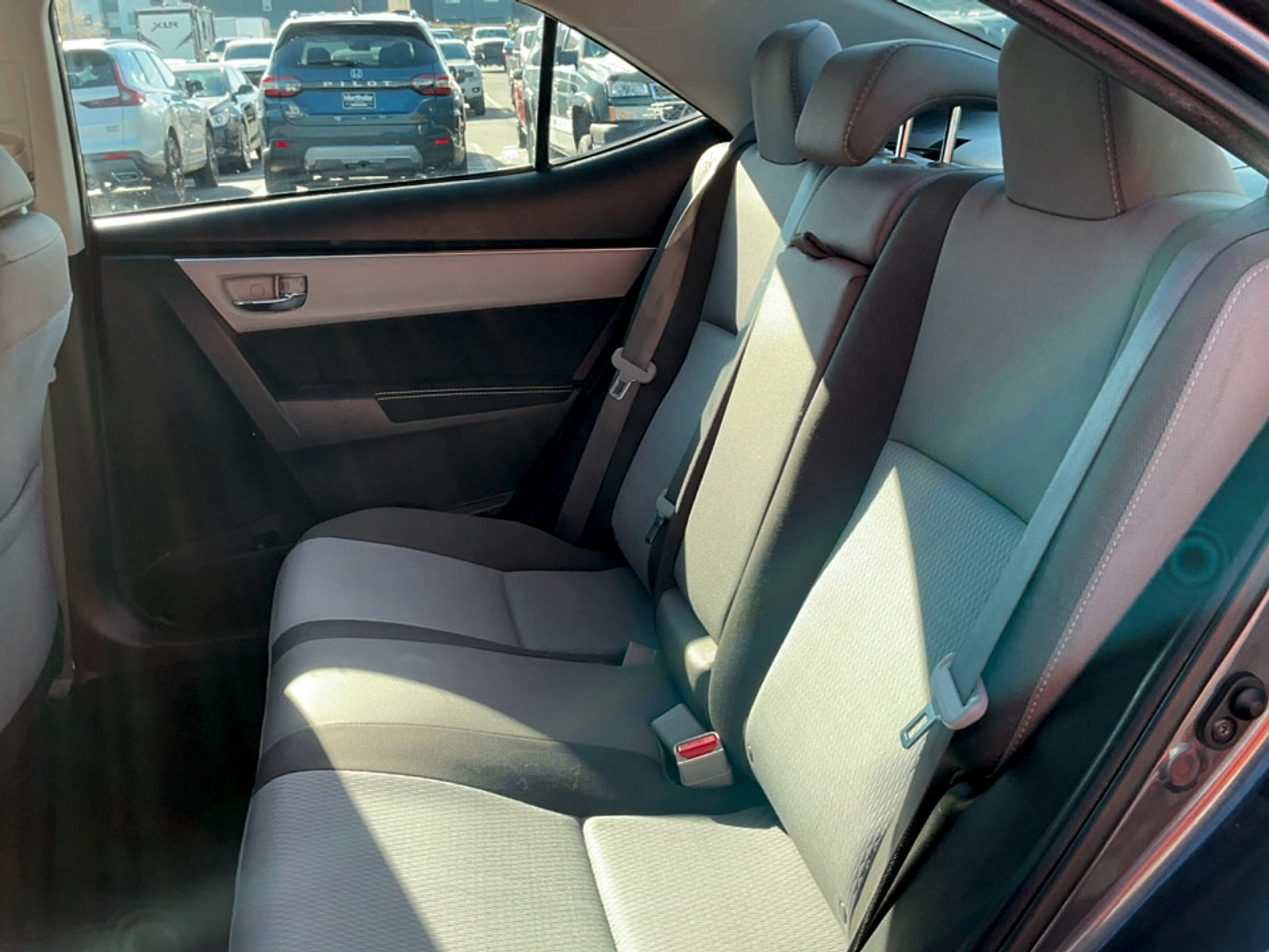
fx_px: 1100
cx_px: 634
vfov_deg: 46.8
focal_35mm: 30
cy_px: 476
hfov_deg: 60.0
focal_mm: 3
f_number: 1.8
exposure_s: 1/189
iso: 25
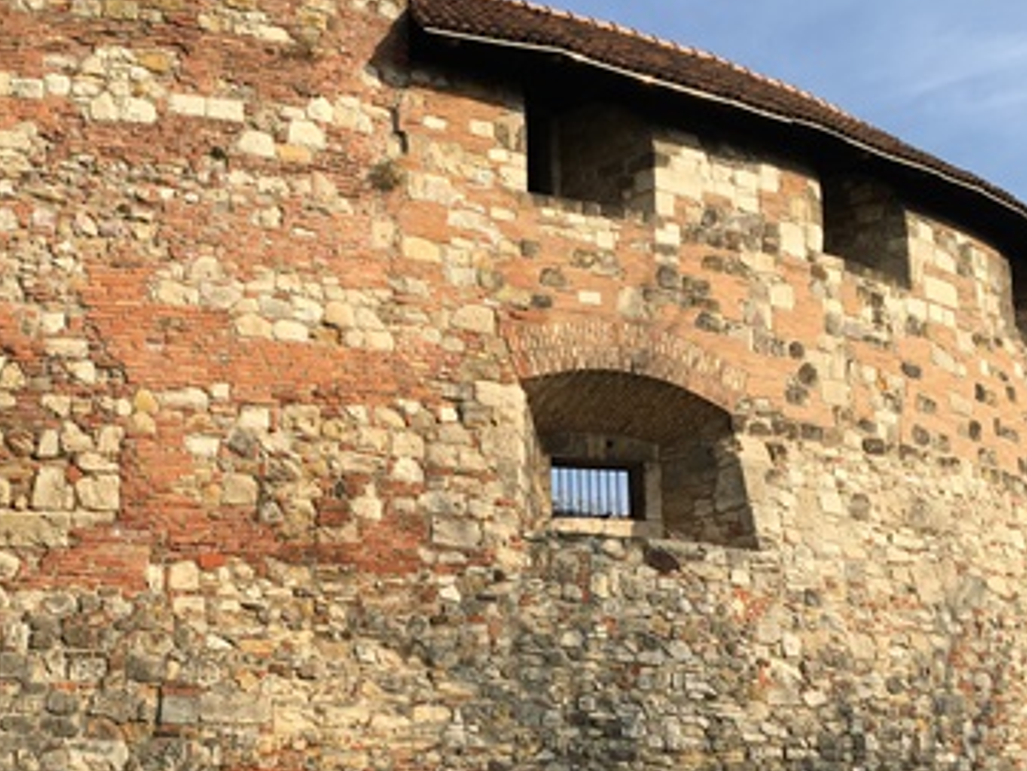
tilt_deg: +11.1
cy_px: 545
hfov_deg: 36.6
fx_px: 1543
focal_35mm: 52
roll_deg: -0.3
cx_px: 382
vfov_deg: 27.8
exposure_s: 1/1183
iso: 25
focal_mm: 4.15
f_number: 2.2
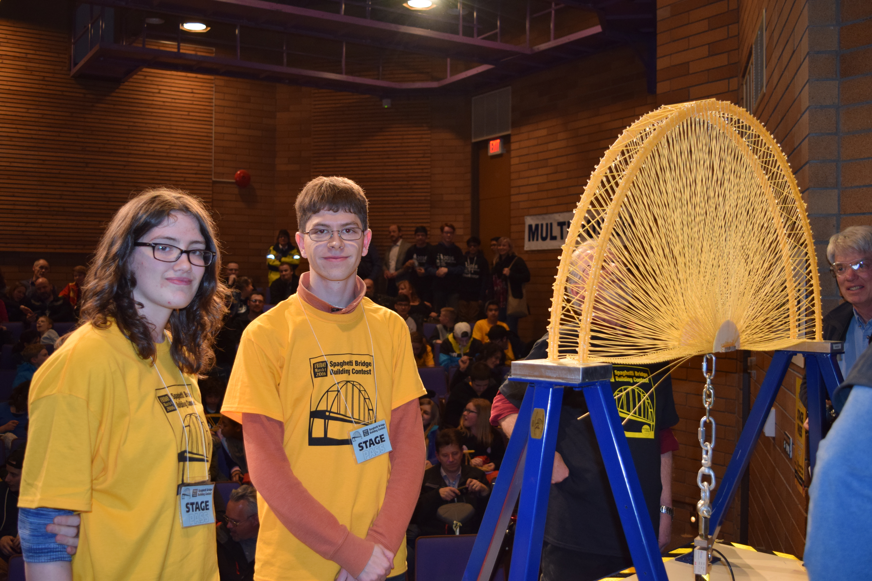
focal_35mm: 40
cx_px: 436
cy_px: 290
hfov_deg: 47.9
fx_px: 981
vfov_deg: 33.0
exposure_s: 1/80
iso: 800
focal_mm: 27
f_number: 4.5
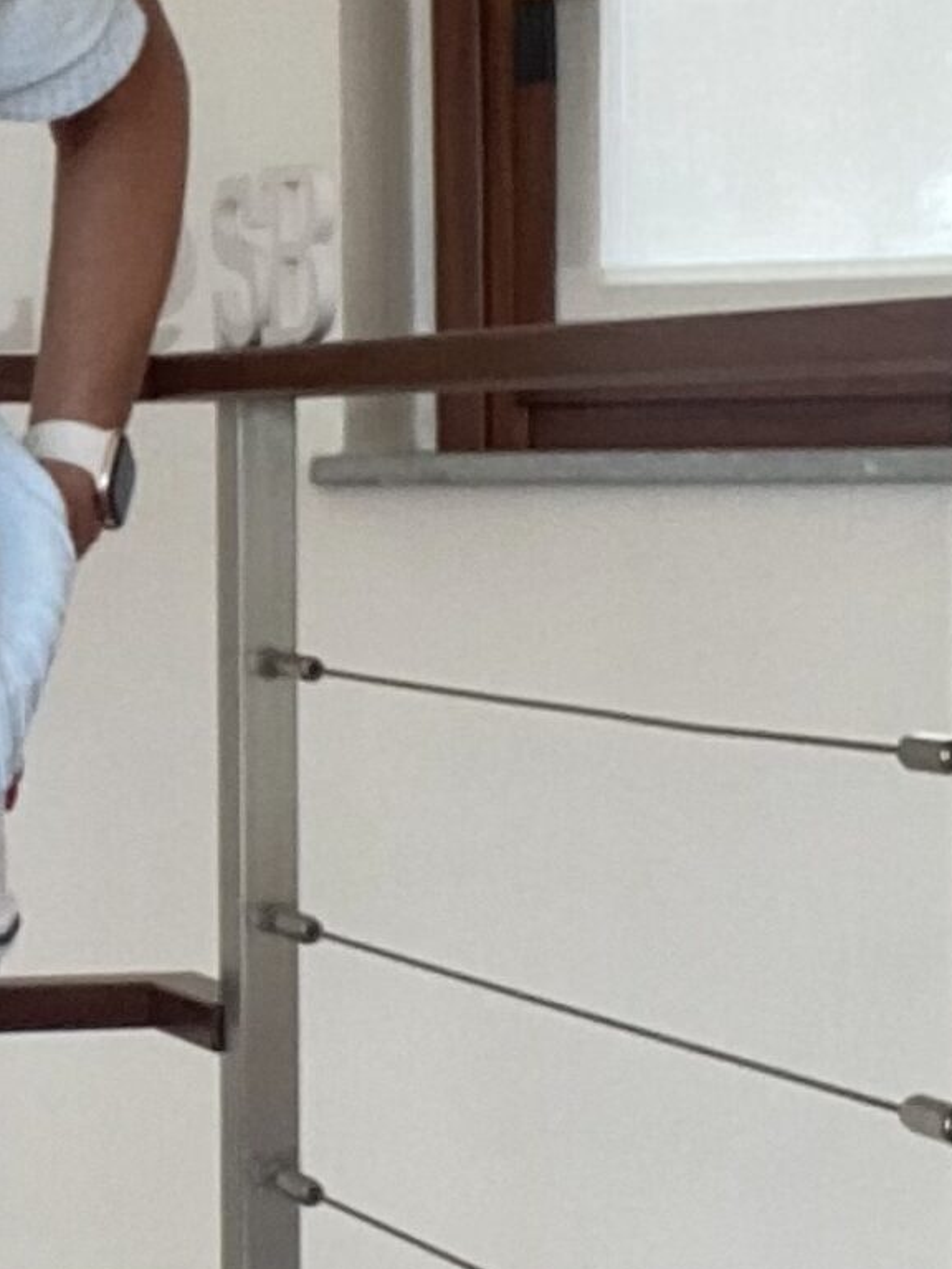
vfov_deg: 19.6
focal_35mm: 100
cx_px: -319
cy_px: 843
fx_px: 3667
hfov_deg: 14.1
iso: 80
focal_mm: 2.71
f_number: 2.2
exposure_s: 1/122
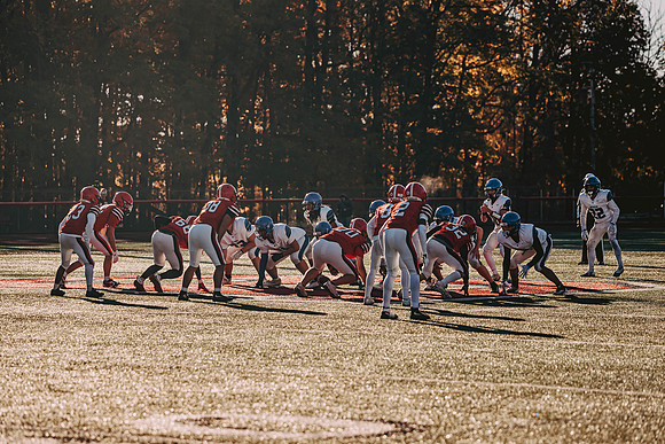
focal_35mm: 146
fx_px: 2699
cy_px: 209
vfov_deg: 9.4
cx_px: 326
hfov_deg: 14.0
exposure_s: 1/3200
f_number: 2.8
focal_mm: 122
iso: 125
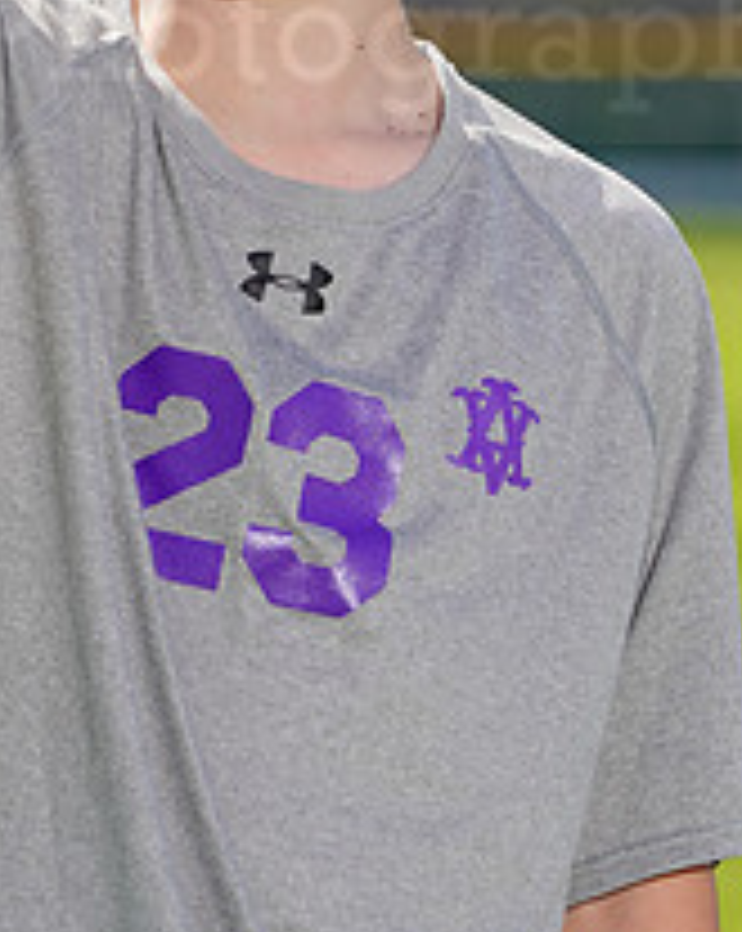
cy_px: 0
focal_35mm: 619
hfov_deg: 2.5
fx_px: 17030
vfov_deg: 3.1
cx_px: 281
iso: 64
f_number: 7.1
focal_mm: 235
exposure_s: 1/200
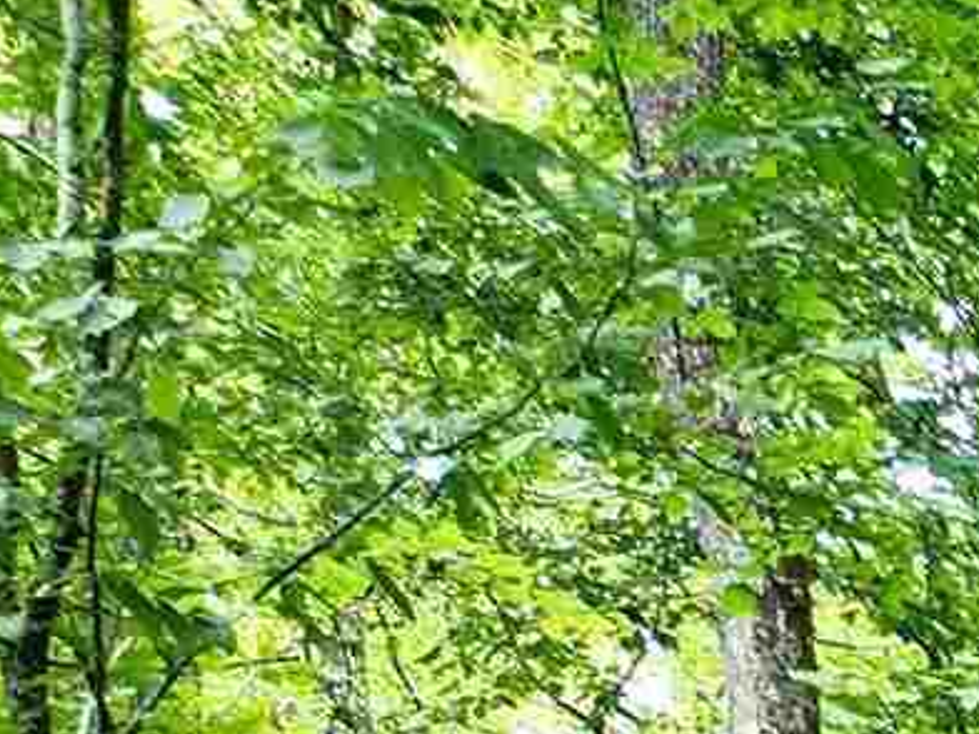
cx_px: 3134
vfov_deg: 6.5
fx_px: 5317
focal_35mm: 188
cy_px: 2810
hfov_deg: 8.5
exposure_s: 1/15
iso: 100
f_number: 2.8
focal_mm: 12.29
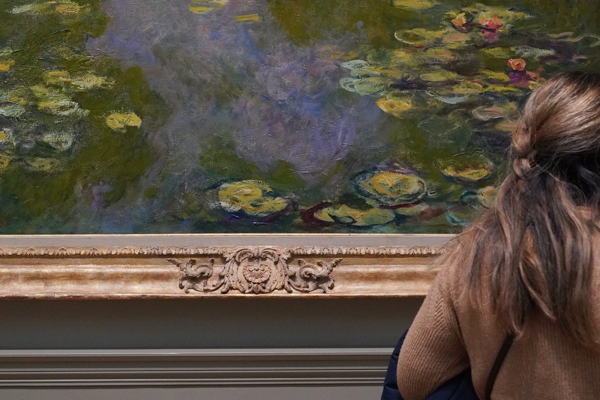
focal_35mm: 55
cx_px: 258
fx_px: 917
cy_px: 86
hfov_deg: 36.2
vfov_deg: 24.3
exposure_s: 1/100
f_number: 5.6
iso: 6400
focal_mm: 34
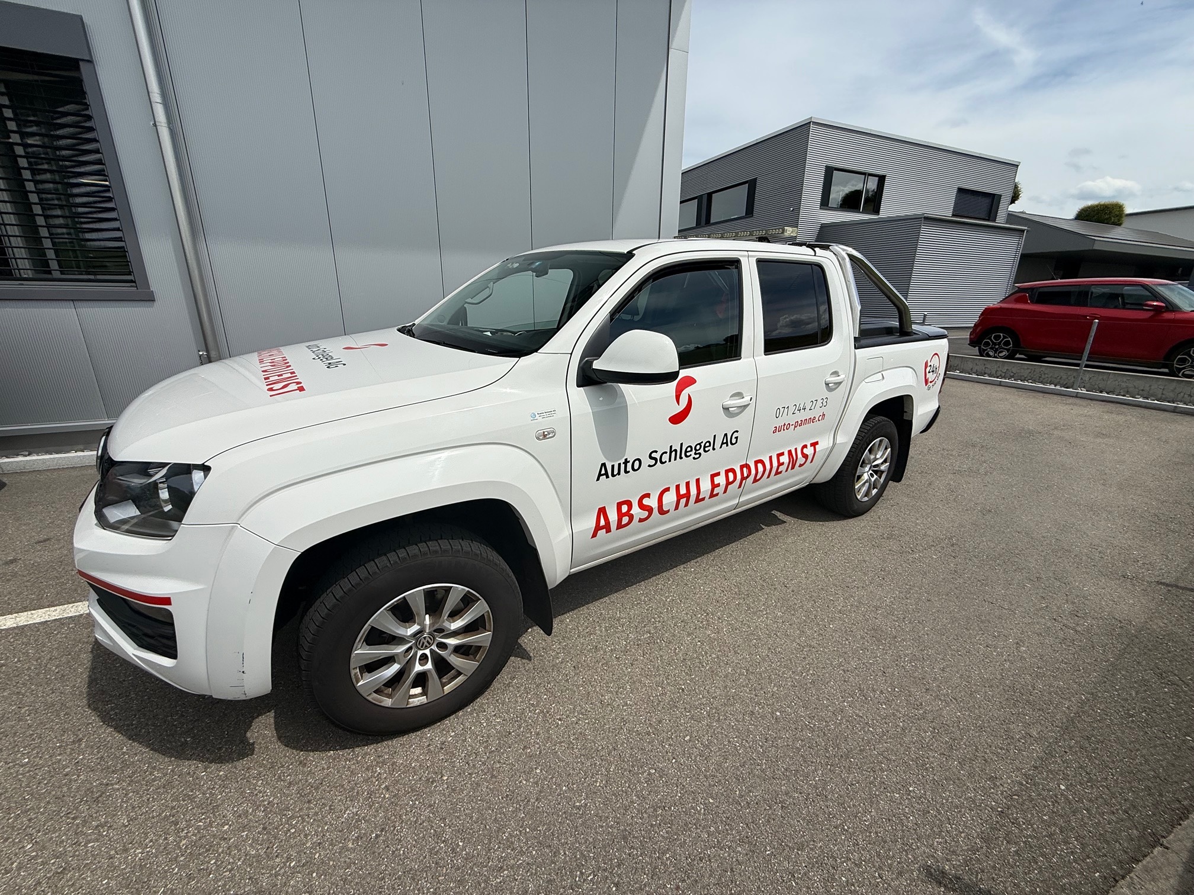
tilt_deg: -17.2
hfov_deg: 102.1
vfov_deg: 85.7
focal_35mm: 14
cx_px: 597
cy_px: 448
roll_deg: -1.2
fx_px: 483
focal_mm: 2.22
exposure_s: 1/5155
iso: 50
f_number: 2.2
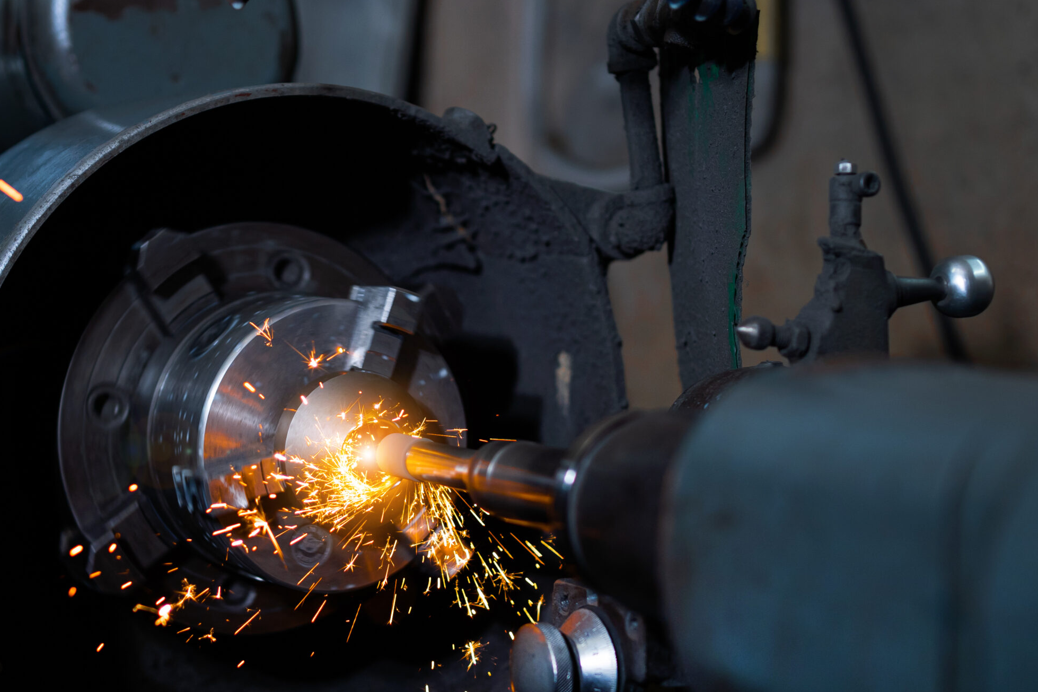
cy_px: 425
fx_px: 1960
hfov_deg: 29.5
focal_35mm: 68
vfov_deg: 20.0
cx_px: 388
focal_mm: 35
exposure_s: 1/160
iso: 250
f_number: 2.8
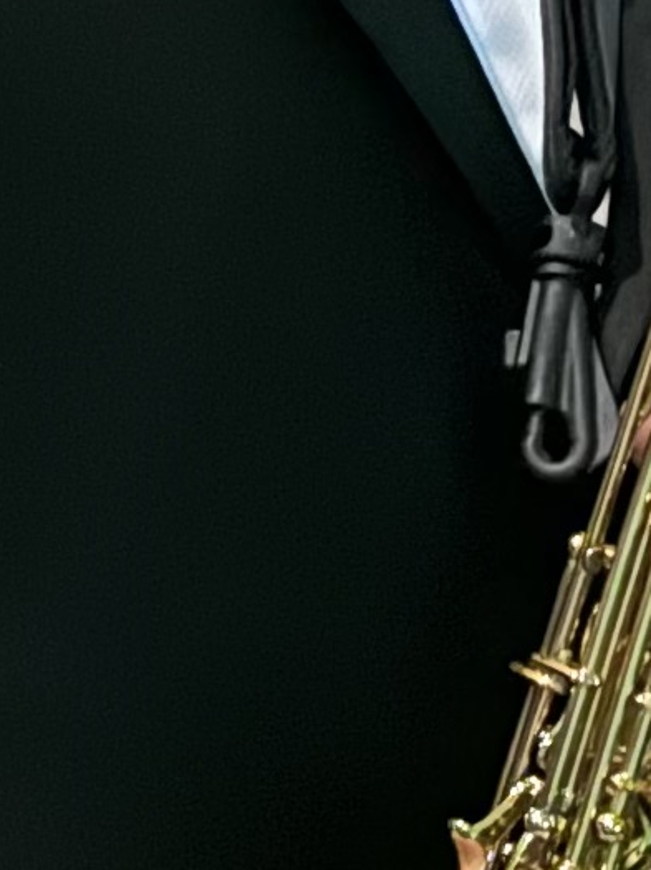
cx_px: 259
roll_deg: +0.0
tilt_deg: -6.9
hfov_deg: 15.7
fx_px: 2360
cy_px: -662
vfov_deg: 17.3
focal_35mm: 94
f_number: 1.78
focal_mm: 6.86
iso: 1600
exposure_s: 1/24
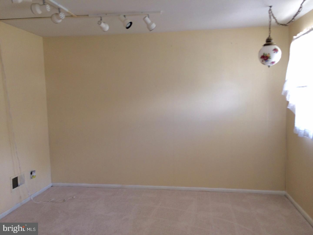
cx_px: 156
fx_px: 262
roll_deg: +0.5
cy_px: 118
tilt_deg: -5.2
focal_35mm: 29
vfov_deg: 48.2
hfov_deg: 61.7
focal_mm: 4.15
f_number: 2.2
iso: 50
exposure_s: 1/30
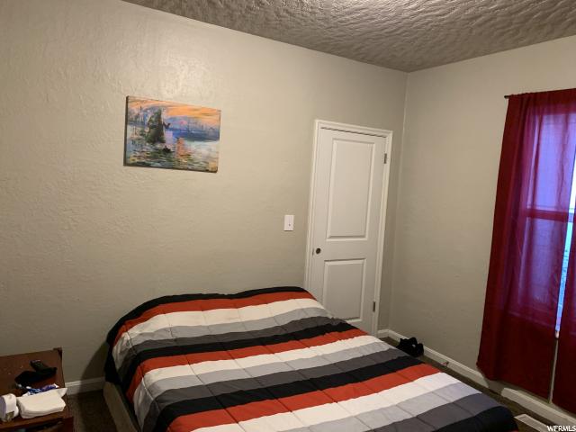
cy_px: 216
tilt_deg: -4.8
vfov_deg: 53.1
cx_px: 288
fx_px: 433
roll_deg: -3.0
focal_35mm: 26
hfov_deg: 67.3
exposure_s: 1/40
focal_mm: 4.25
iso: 320
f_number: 1.8
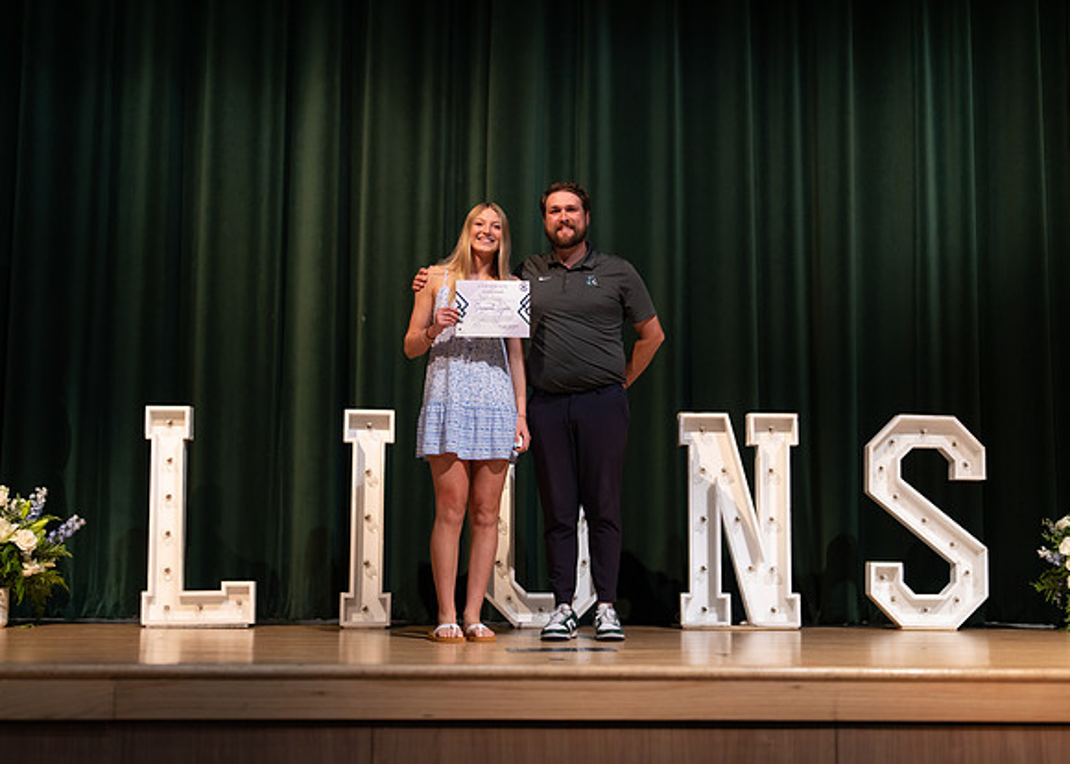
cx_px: 535
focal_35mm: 53
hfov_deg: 36.7
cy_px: 382
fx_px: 1613
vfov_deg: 26.6
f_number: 1.2
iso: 500
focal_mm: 50
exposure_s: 1/320
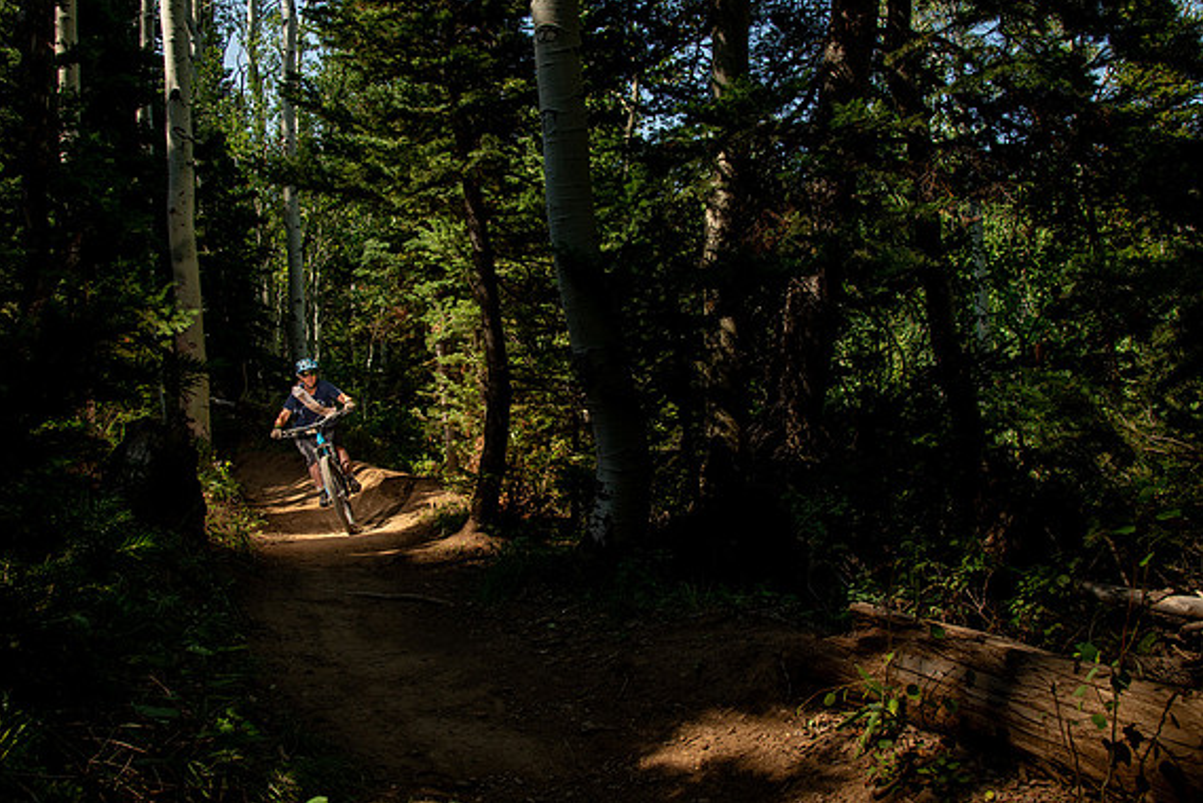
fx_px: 970
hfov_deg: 63.6
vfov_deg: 45.0
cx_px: 592
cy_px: 399
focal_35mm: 29
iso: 500
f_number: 10
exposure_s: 1/320
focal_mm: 27
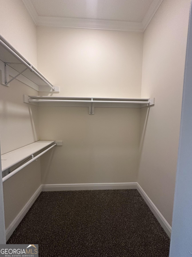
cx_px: 96
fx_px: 104
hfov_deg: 85.7
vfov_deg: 102.1
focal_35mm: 14
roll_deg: -1.8
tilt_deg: -2.1
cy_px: 128
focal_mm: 2.22
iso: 200
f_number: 2.2
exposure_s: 1/60
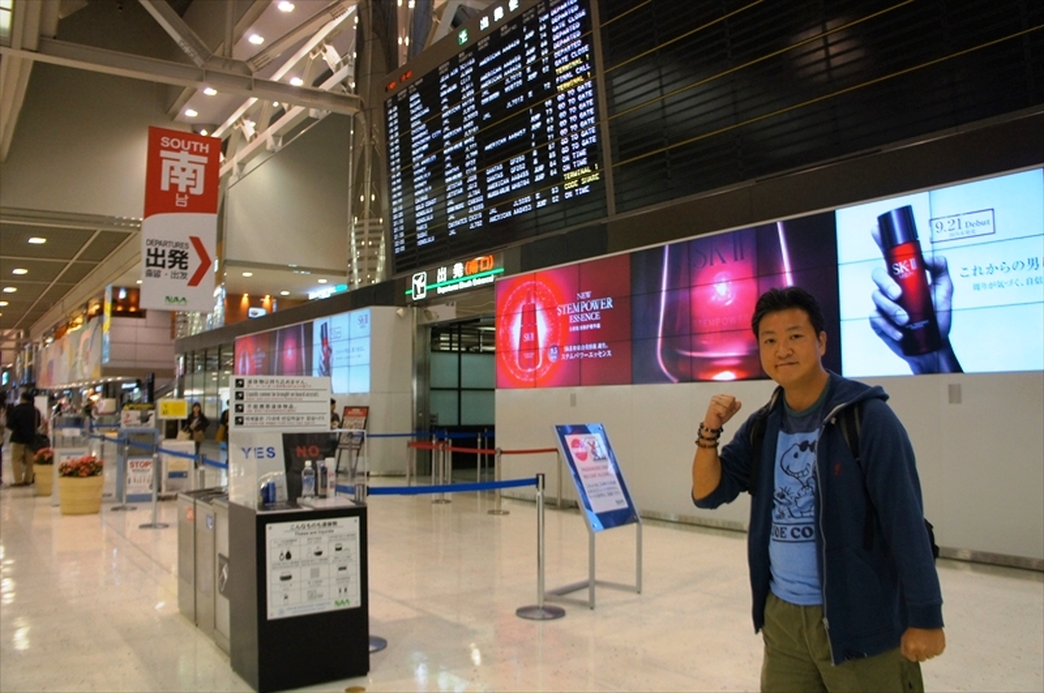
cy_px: 346
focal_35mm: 27
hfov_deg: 67.5
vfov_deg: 47.8
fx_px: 782
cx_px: 522
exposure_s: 1/160
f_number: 4
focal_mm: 18
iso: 800
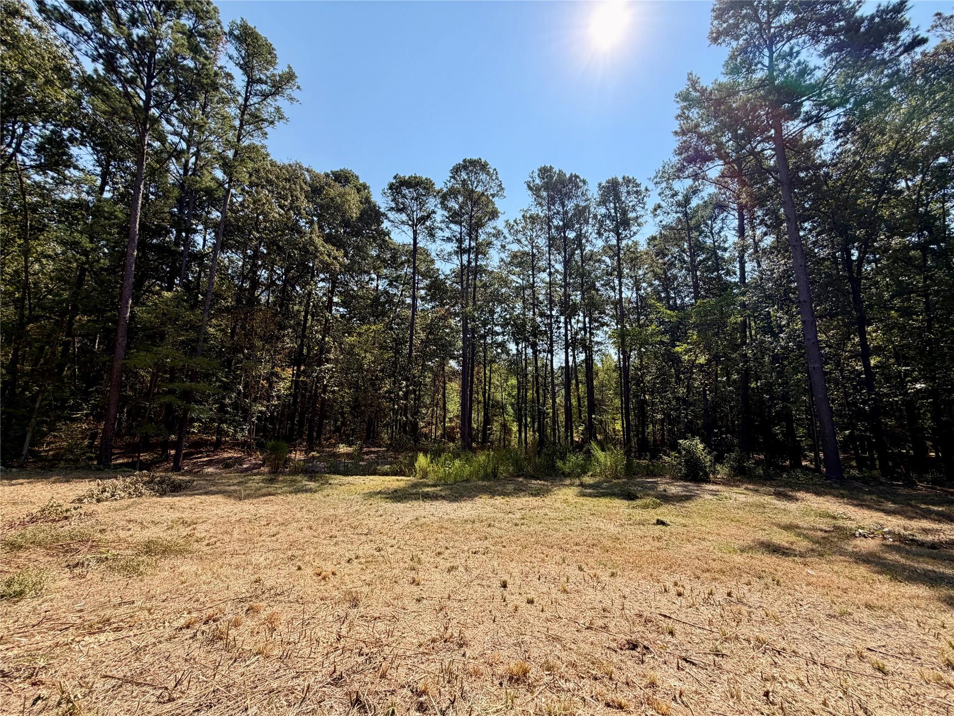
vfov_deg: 85.7
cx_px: 477
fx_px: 386
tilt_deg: +11.9
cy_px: 358
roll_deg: -0.5
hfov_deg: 102.1
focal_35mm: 14
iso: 40
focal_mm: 2.22
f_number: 2.2
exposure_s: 1/760
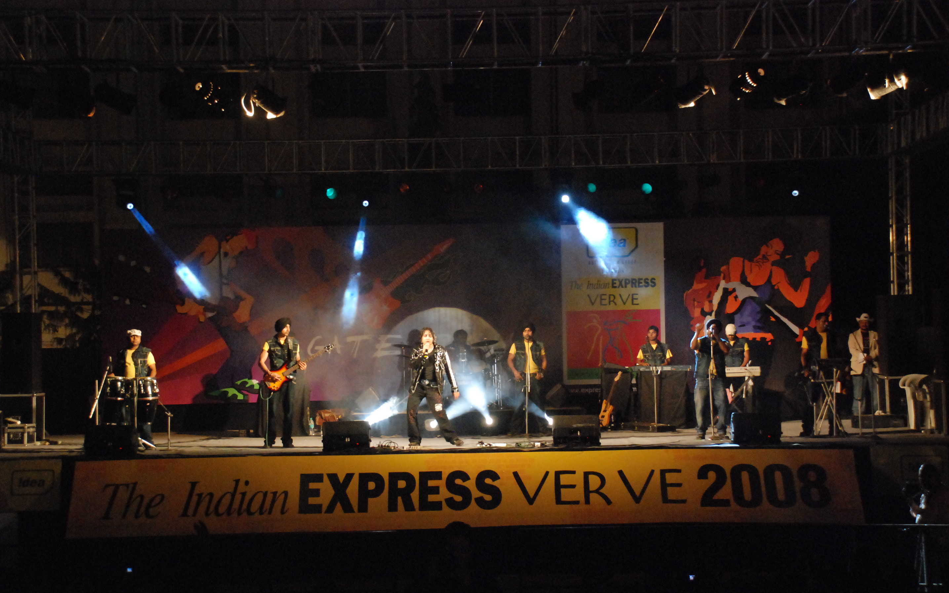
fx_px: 1759
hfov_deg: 30.2
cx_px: 473
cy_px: 305
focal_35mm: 68
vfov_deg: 19.1
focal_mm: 44
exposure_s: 1/60
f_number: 5
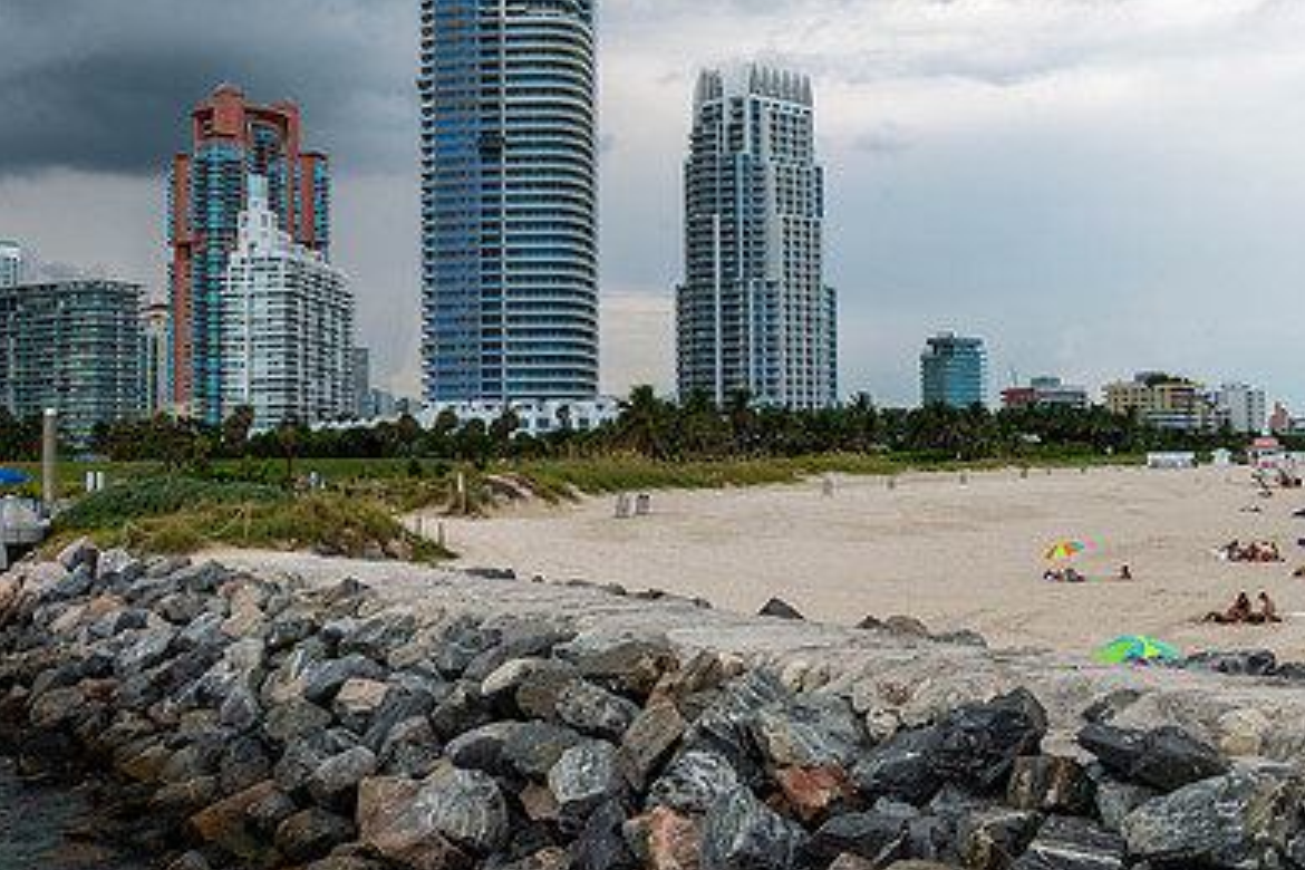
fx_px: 1595
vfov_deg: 30.5
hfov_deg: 44.5
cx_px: 689
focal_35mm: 44
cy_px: 373
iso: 100
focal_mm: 29
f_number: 11
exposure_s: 1/125
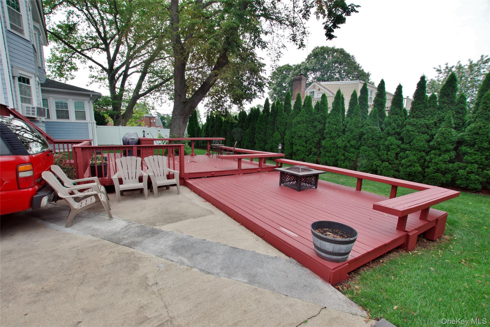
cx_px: 245
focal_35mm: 15
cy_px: 164
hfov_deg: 100.4
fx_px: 204
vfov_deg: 77.4
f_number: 9
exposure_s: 1/80
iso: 160
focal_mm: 10
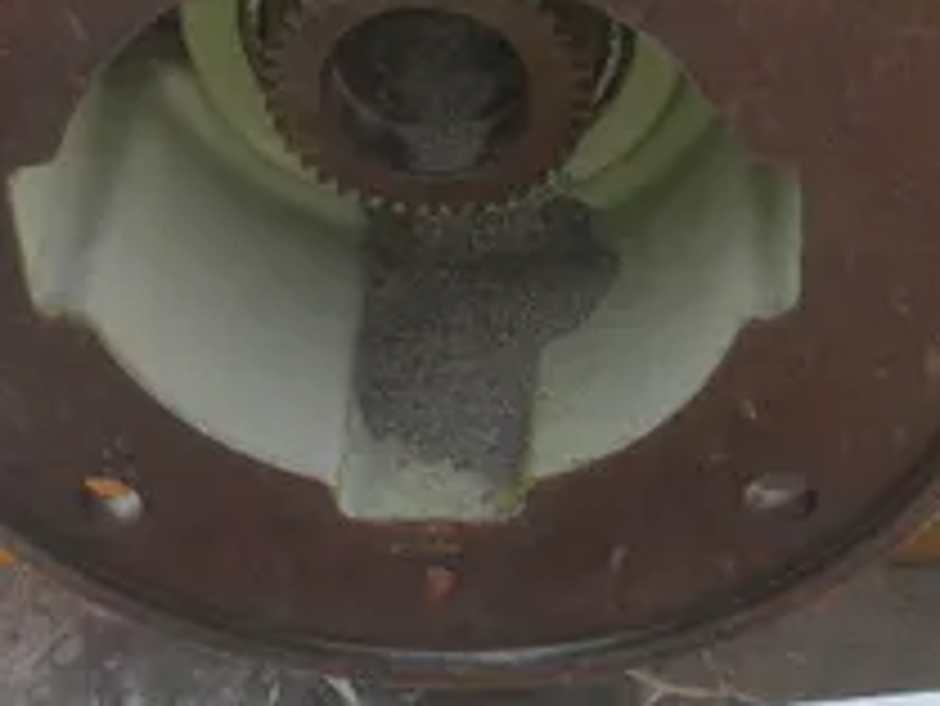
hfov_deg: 17.4
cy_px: 175
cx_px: 319
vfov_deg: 13.1
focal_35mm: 113
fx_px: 3070
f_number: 3.8
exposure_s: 1/125
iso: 64
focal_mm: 10.5
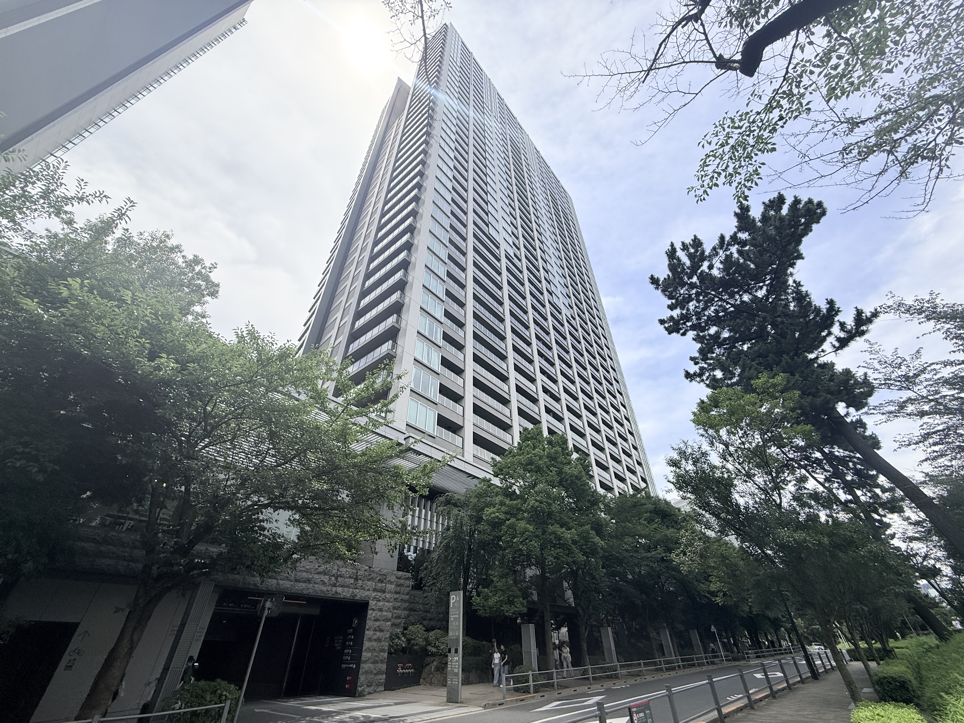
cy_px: 362
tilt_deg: +37.2
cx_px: 482
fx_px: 390
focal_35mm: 14
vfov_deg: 85.7
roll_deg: +0.5
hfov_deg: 102.1
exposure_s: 1/2410
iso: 50
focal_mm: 2.22
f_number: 2.2
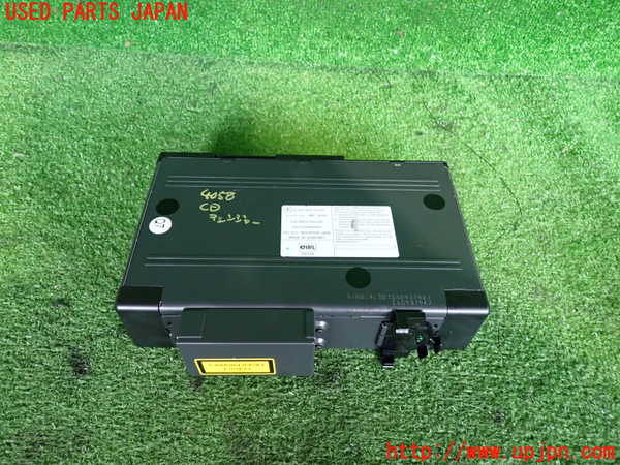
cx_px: 310
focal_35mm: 25
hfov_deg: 69.4
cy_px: 232
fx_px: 448
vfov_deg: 54.9
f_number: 2
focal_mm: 4.5
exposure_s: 1/30
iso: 500
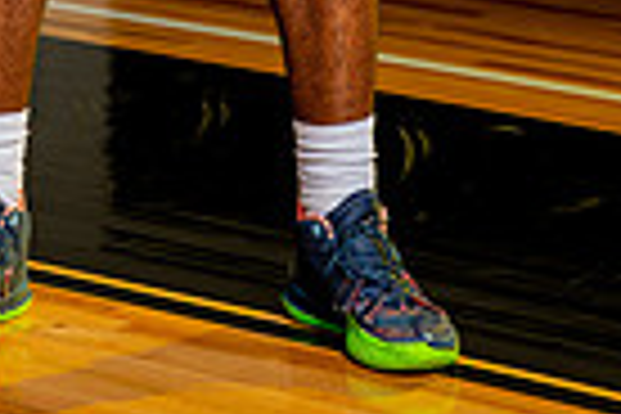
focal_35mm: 212
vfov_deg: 6.2
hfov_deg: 9.7
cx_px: 158
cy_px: -576
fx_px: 3657
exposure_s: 1/200
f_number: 6.3
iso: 100
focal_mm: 65
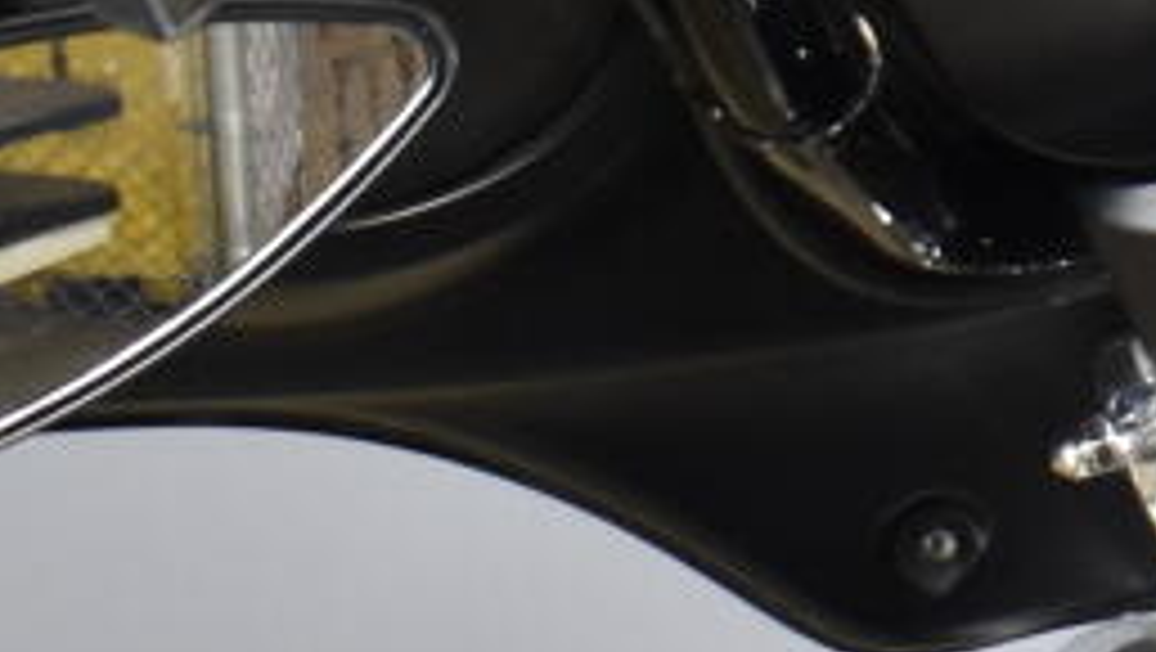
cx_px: 2047
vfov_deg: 4.5
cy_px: -146
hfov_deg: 7.8
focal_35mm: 269
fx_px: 8252
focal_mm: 22
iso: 400
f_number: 3.8
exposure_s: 1/20
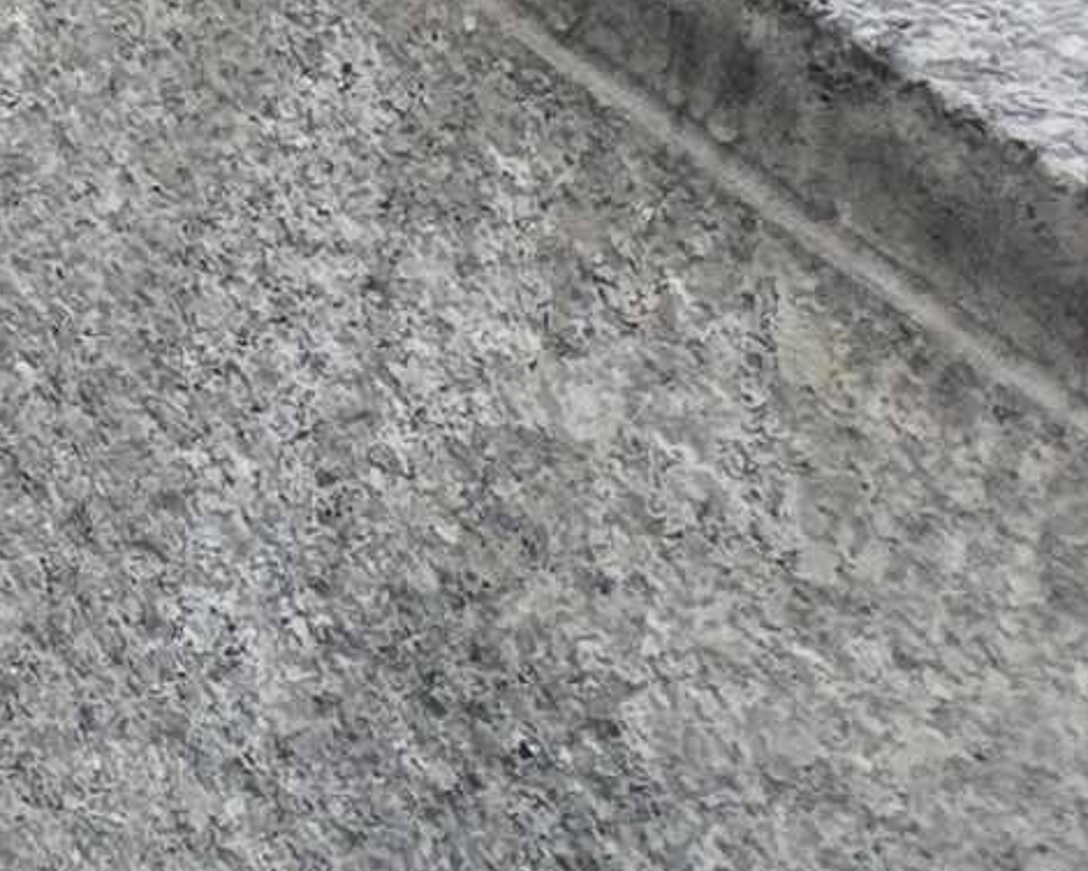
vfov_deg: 7.4
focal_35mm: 191
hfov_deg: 7.3
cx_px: -3296
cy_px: -1531
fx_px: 6150
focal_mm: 5.4
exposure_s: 1/852
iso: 80
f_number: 1.8
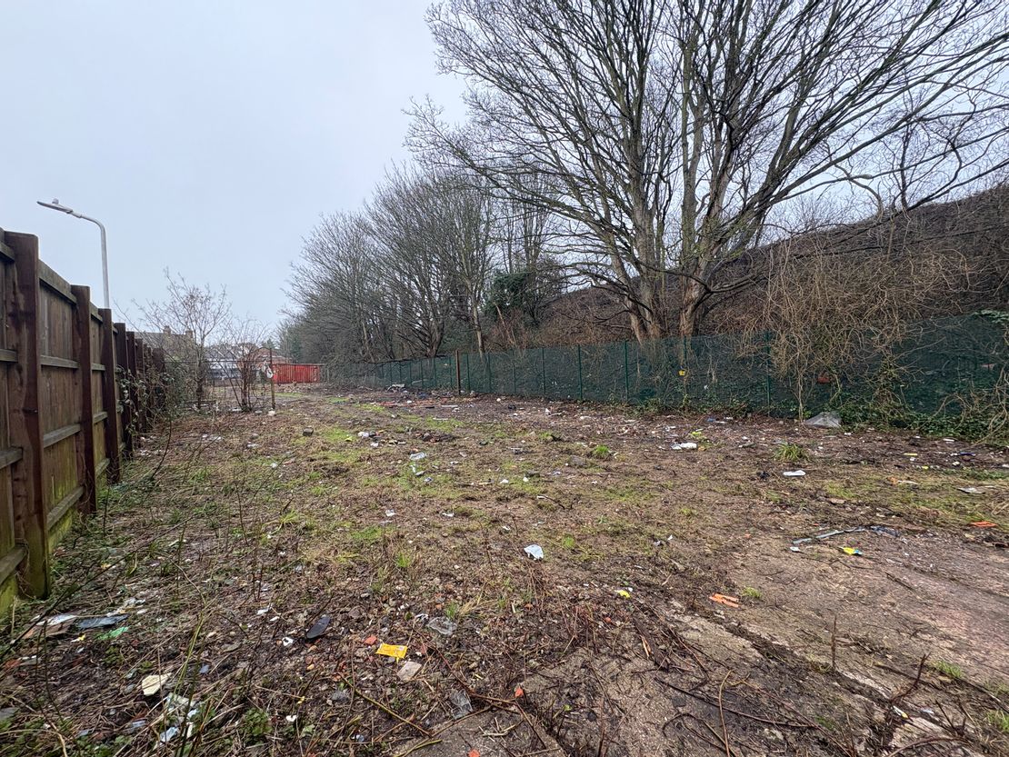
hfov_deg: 102.1
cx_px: 504
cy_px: 378
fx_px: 408
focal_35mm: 14
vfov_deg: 85.7
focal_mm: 2.22
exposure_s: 1/141
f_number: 2.2
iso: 100
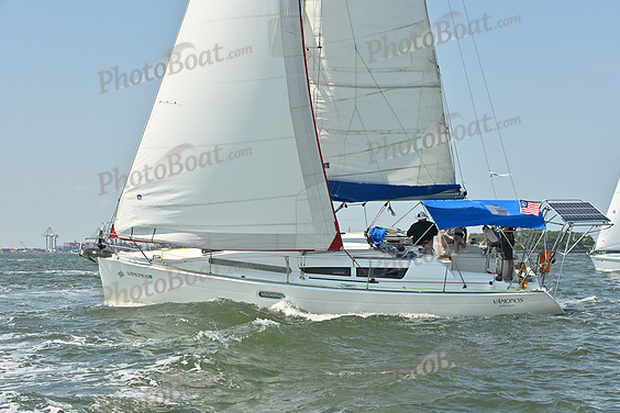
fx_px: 1240
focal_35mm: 72
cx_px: 310
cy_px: 208
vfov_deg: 18.9
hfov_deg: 28.1
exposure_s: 1/1250
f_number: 8
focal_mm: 70
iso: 320
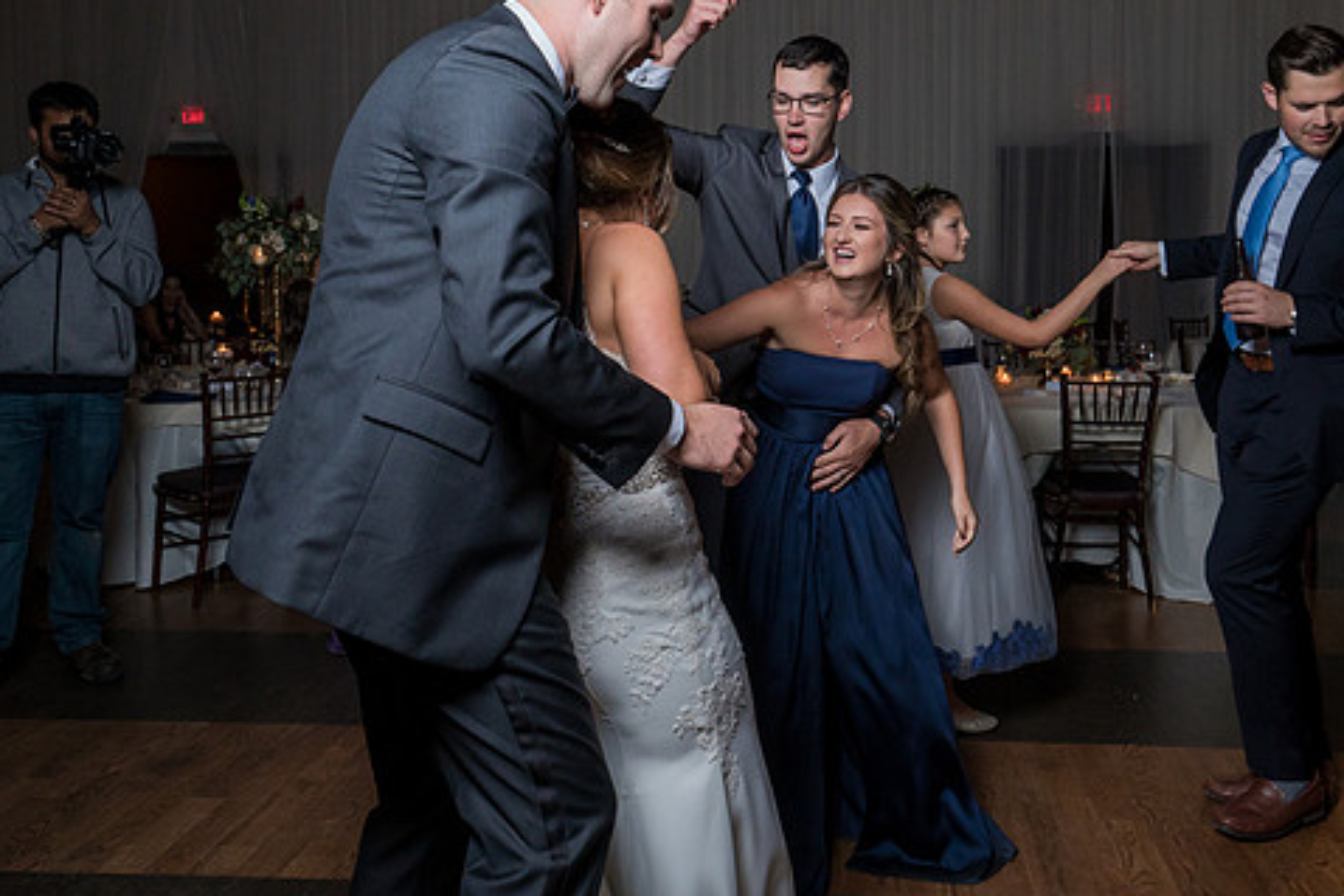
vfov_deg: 38.5
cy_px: 310
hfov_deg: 55.6
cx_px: 752
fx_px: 1270
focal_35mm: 34
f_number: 5.6
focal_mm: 25
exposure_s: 1/200
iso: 2000
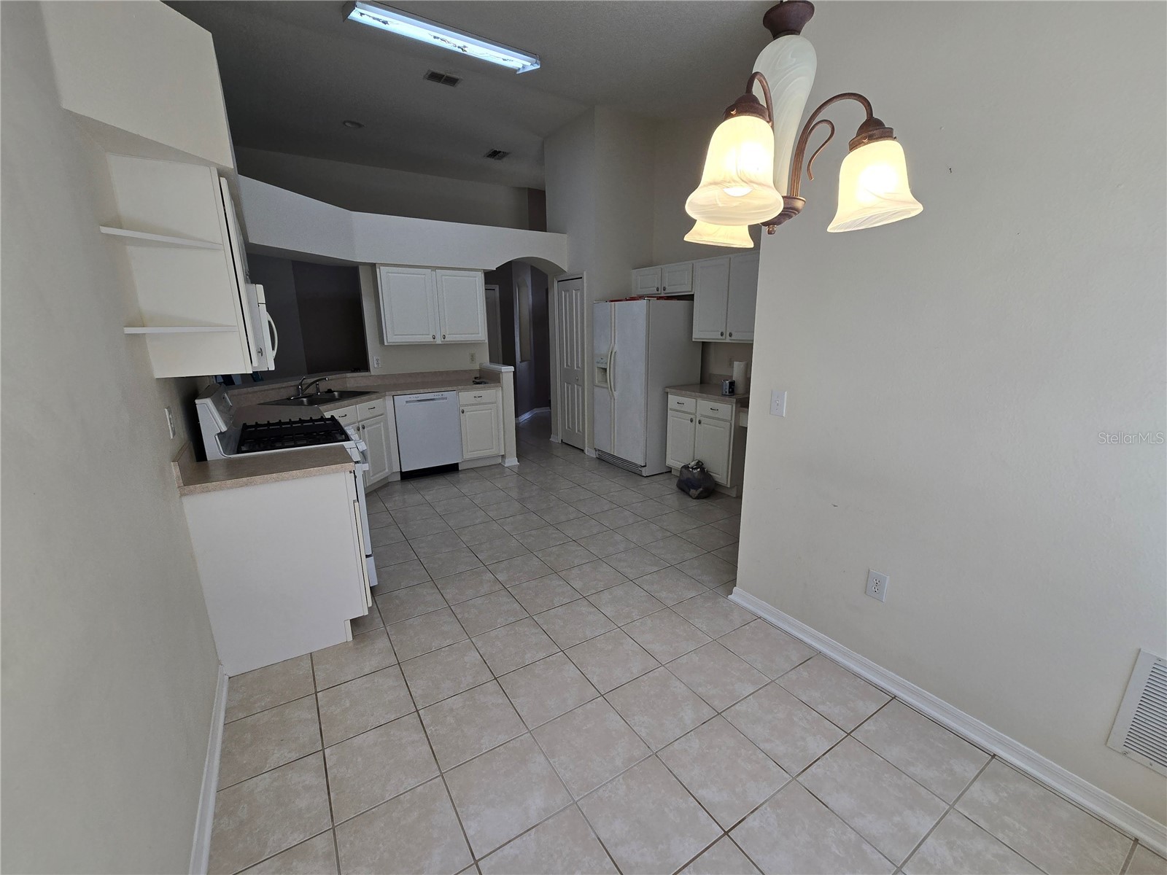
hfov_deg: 106.2
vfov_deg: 89.9
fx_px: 438
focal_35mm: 13
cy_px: 438
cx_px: 584
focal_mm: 2.2
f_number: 2.2
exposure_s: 1/144
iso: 50
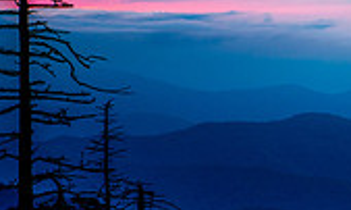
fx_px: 2344
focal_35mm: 248
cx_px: 351
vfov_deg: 5.1
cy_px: 113
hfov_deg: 8.5
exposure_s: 1/50
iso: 64
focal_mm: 70
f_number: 2.8
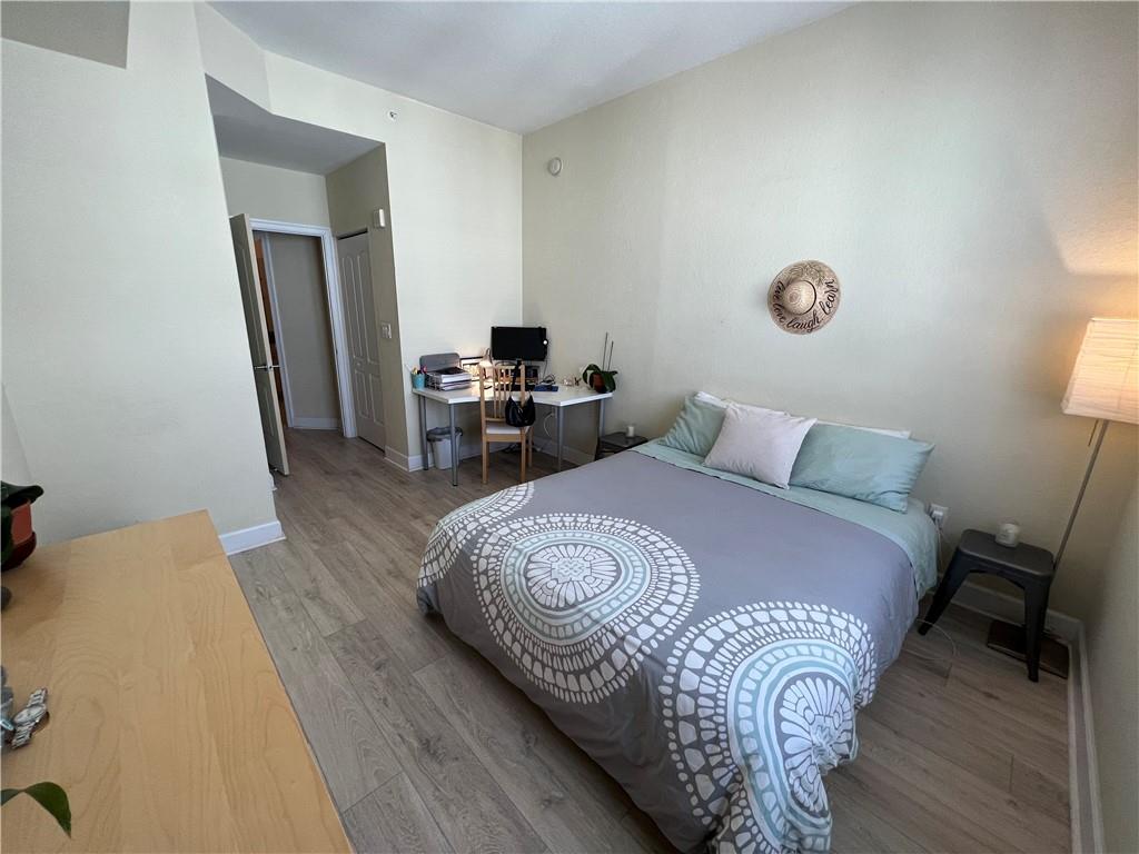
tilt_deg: -16.0
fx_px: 428
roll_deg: -1.1
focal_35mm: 13
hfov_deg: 106.2
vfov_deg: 89.9
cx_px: 570
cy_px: 427
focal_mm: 1.57
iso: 125
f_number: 1.8
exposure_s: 1/120
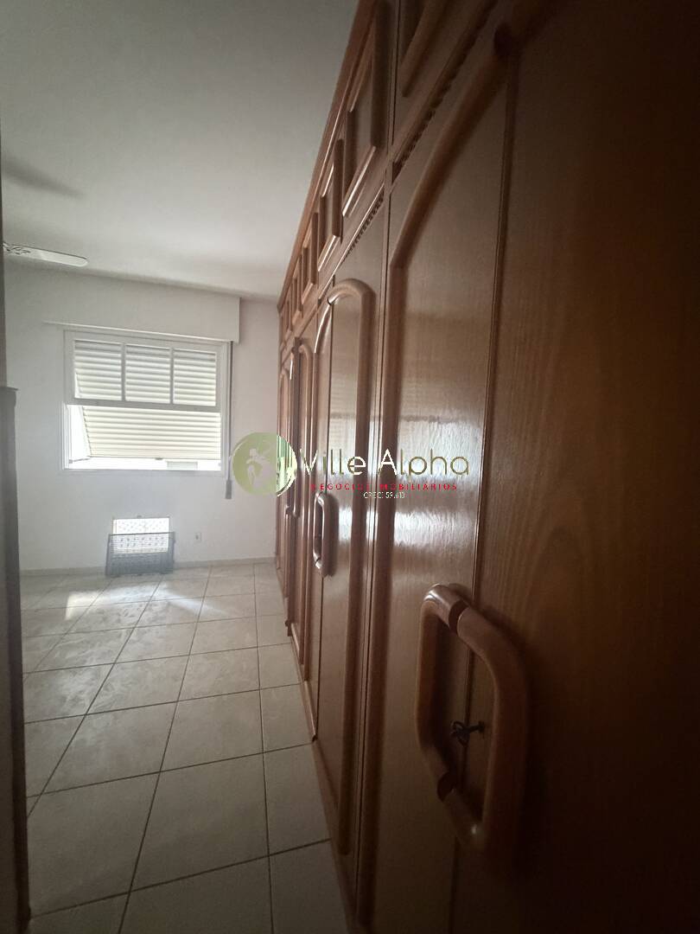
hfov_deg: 85.7
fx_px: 377
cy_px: 467
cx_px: 350
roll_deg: -3.9
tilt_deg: -3.7
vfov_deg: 102.1
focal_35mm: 14
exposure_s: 1/40
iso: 1000
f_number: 2.2
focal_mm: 2.22
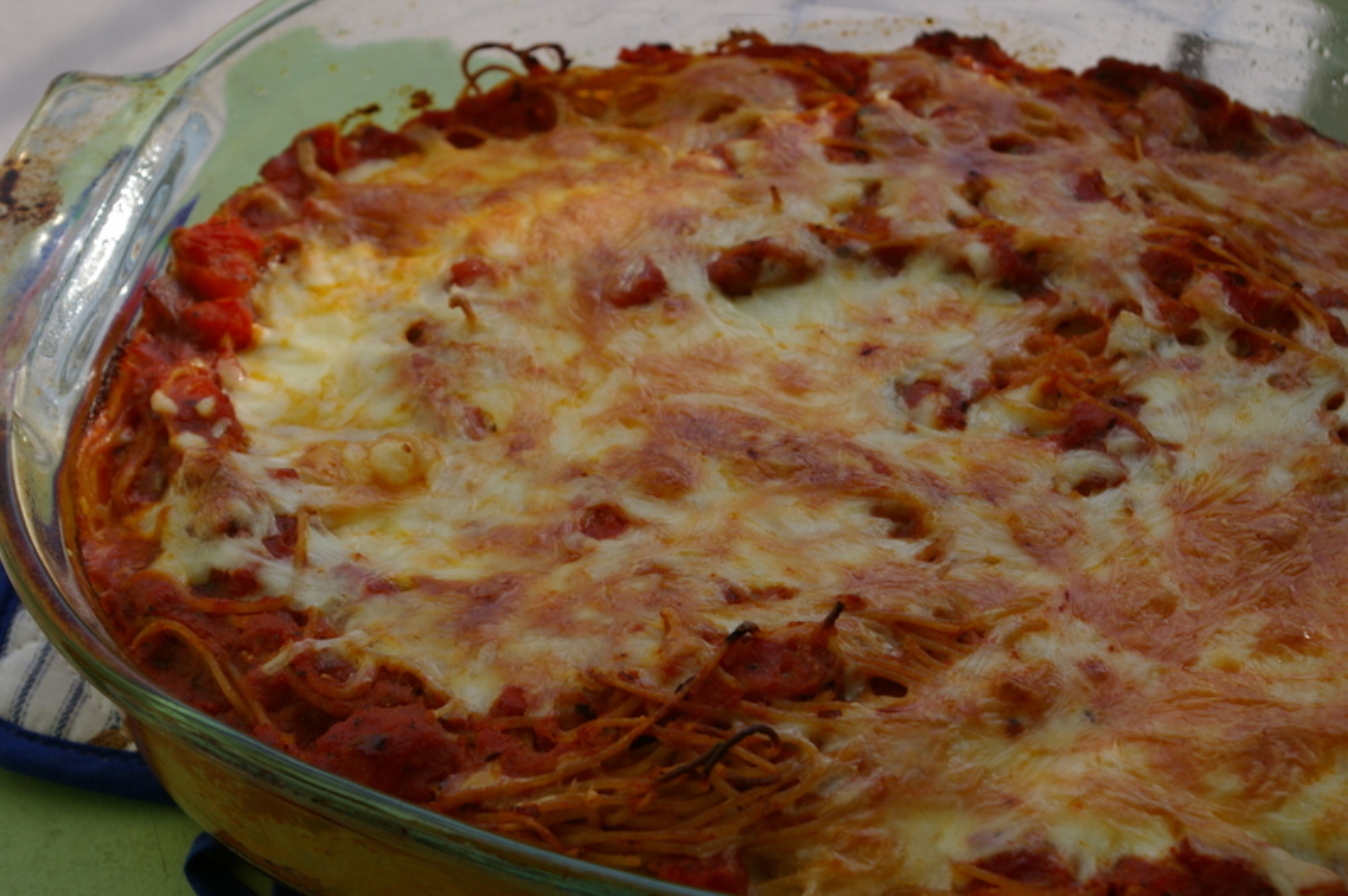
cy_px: 448
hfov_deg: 29.9
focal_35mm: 68
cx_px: 674
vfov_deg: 20.1
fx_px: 2525
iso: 200
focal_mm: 45
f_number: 8
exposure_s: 1/180
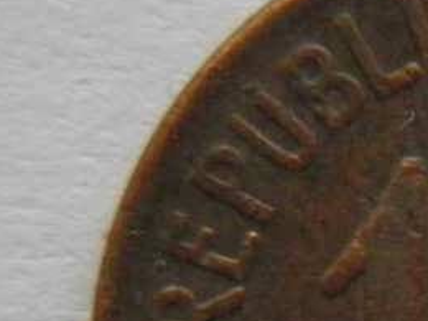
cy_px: 347
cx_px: 654
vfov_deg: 3.8
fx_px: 4785
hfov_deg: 5.1
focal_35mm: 387
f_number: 3.9
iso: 400
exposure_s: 1/40
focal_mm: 15.2
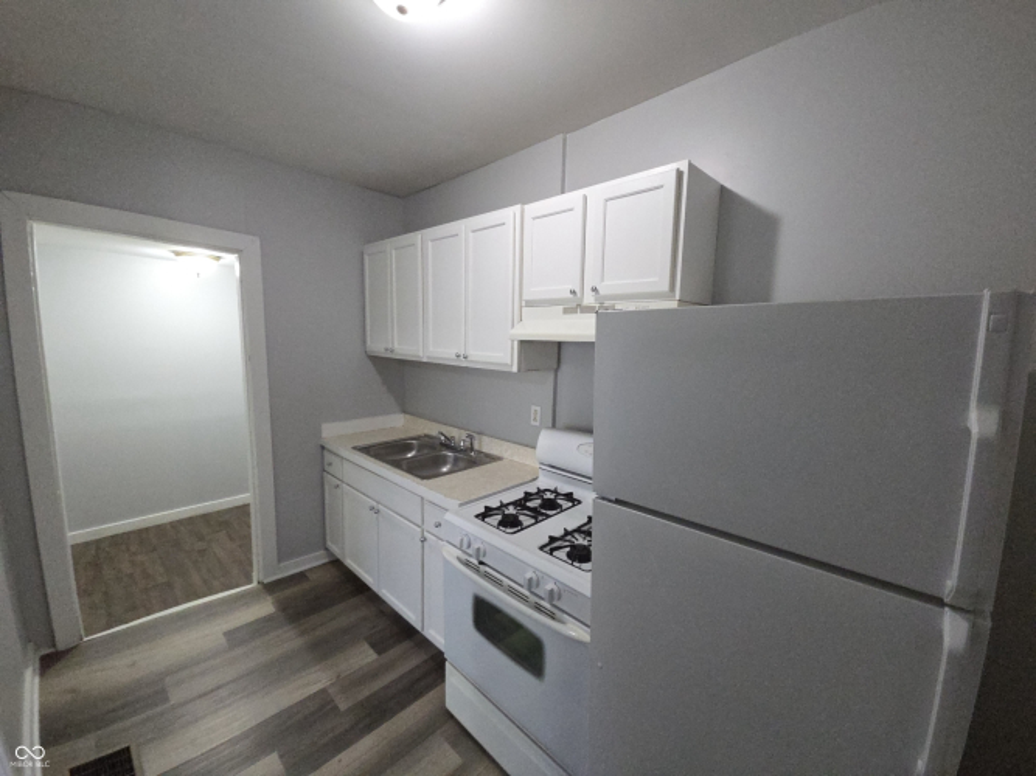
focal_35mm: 13
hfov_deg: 106.2
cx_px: 518
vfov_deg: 89.9
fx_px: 389
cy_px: 388
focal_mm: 2.2
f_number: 2.2
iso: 640
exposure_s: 1/60
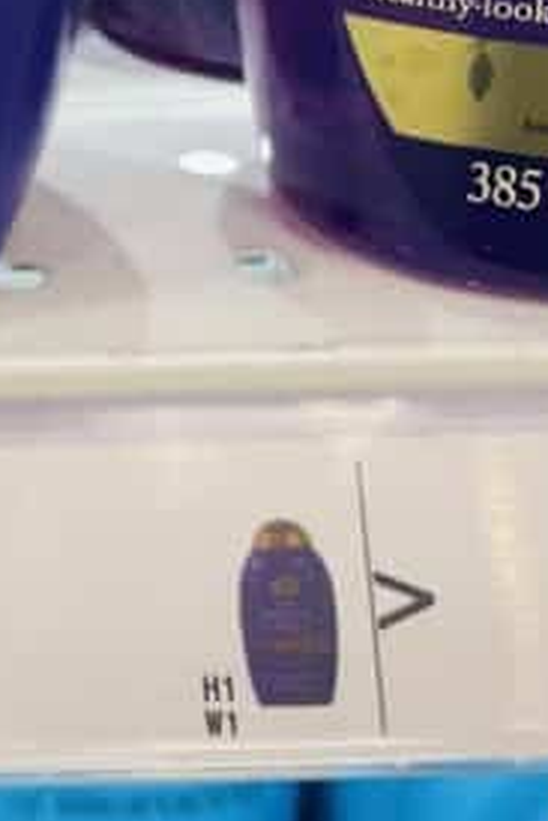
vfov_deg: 19.4
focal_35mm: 101
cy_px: -66
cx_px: -371
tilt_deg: -18.7
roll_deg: +3.0
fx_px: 2303
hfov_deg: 12.6
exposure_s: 1/120
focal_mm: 4.2
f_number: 1.6
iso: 100
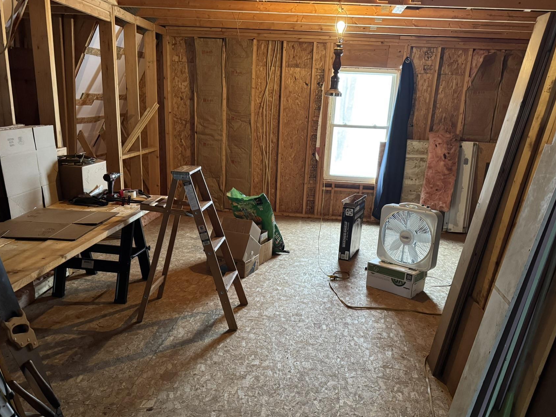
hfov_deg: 61.7
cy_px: 245
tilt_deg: -17.0
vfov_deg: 48.0
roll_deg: -2.9
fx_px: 466
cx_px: 279
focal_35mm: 29
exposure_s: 1/40
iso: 1000
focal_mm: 6.76
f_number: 1.78
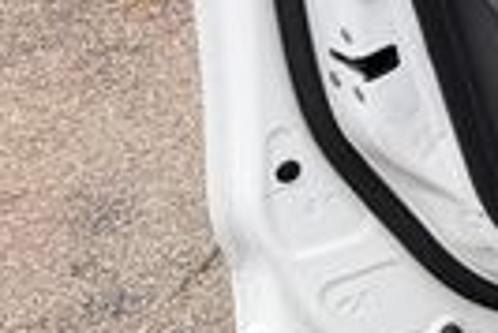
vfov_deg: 10.8
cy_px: -247
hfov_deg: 13.4
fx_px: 1662
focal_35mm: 120
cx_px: 1135
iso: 80
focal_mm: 6.76
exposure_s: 1/858
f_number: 1.78
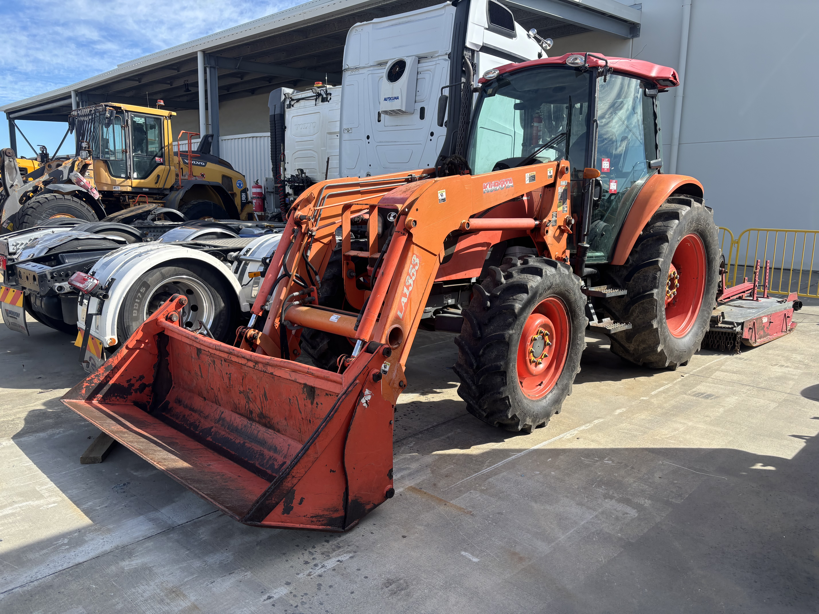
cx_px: 410
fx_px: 615
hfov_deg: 67.3
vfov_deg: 53.1
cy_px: 307
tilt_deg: -9.1
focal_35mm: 26
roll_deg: -1.5
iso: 50
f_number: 1.6
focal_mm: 5.96
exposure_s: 1/1458
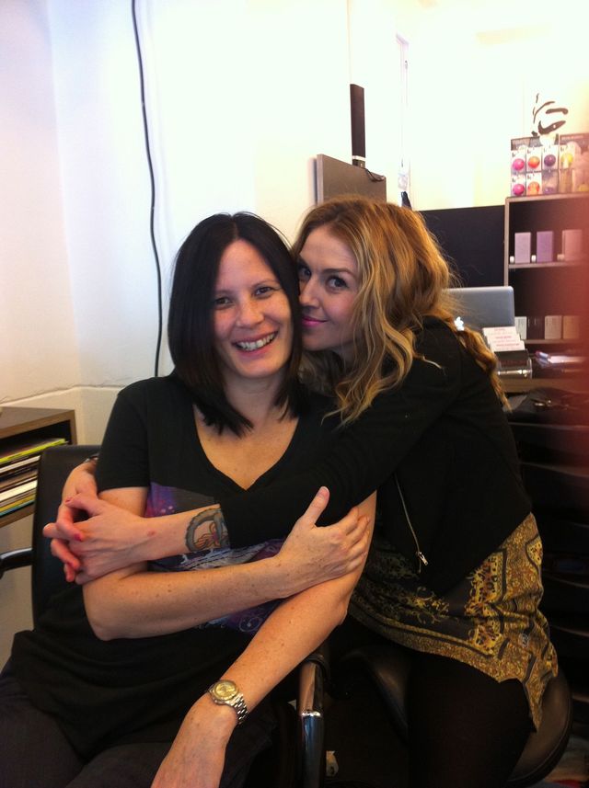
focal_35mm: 35
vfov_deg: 52.7
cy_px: 394
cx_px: 294
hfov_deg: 40.6
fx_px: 796
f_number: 2.8
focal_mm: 3.85
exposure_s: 1/15
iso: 160
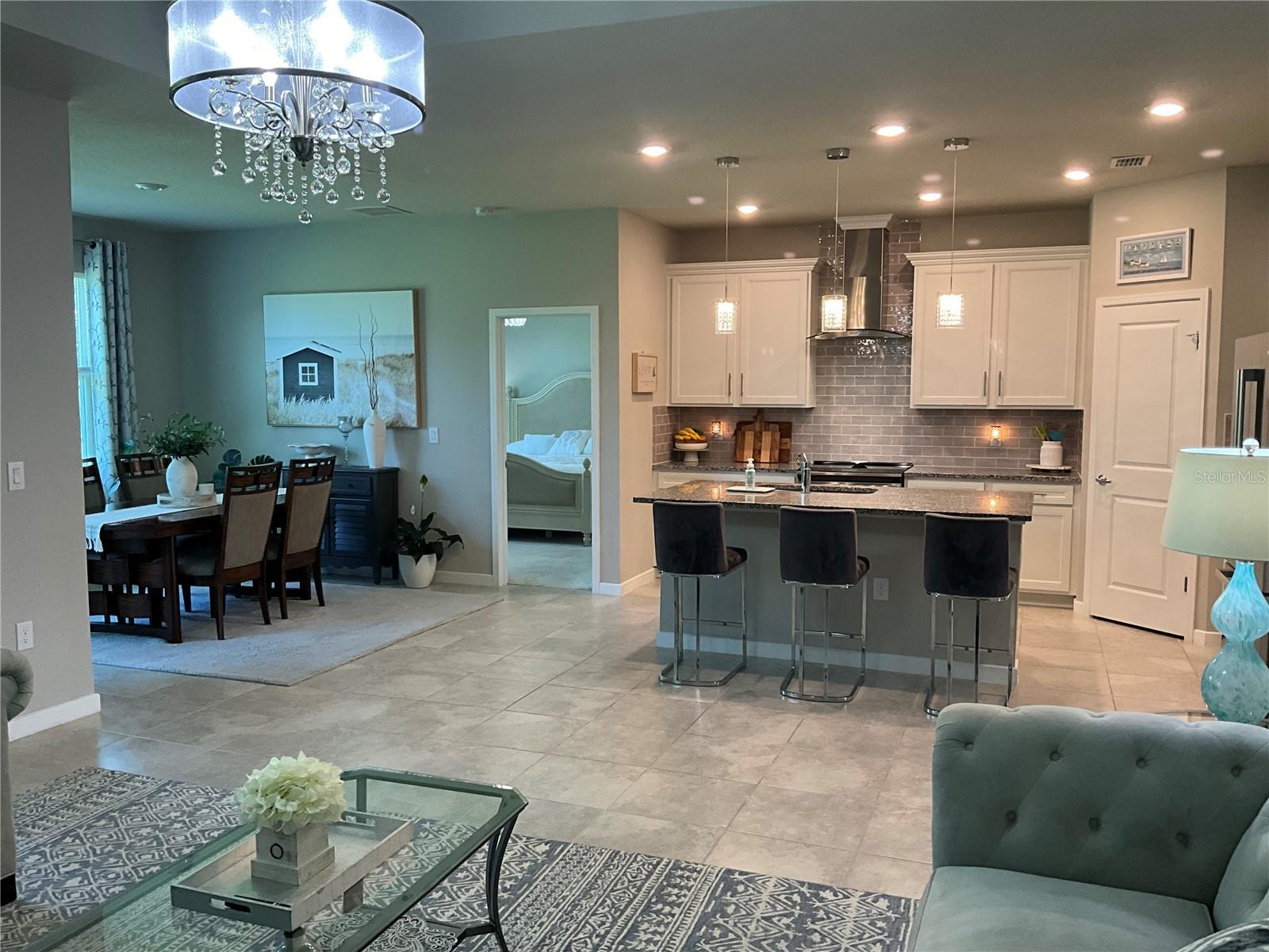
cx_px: 634
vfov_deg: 48.2
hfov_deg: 61.7
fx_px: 1063
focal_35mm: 29
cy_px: 476
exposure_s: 1/60
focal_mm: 3
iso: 80
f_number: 1.8
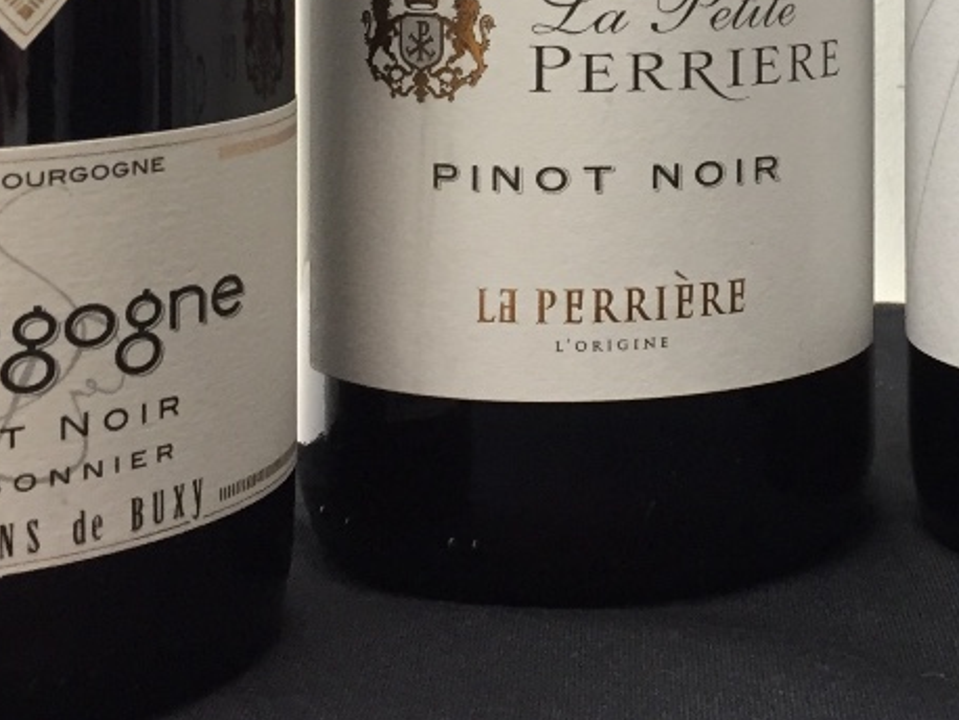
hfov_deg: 23.4
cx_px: 873
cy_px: -132
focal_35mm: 81
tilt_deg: -0.6
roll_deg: -1.5
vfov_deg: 17.4
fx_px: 2245
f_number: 2.2
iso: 50
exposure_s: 1/30
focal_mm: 4.15
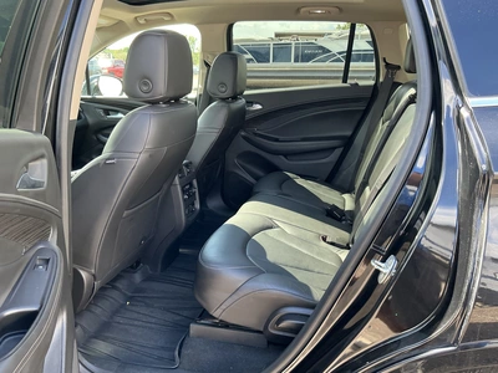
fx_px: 403
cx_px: 249
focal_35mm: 28
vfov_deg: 49.7
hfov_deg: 63.4
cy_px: 186
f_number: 1.8
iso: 64
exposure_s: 1/118
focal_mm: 3
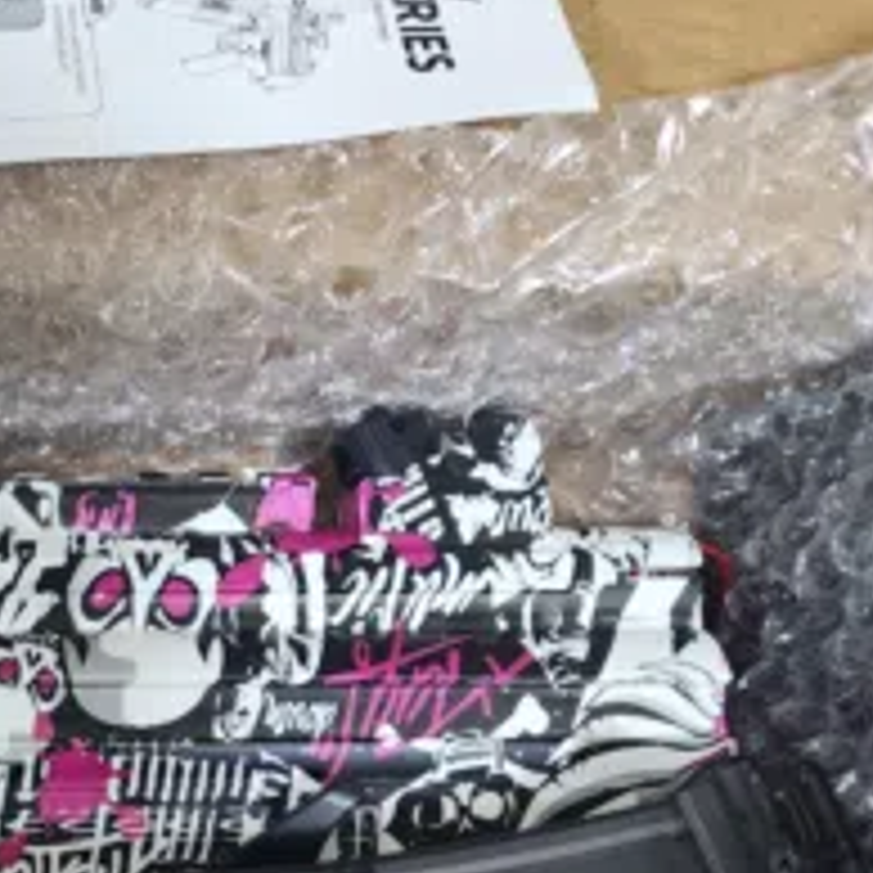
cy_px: 914
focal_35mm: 67
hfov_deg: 22.2
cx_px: -351
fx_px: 1912
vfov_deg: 24.3
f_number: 1.8
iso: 320
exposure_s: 1/101
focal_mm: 6.4
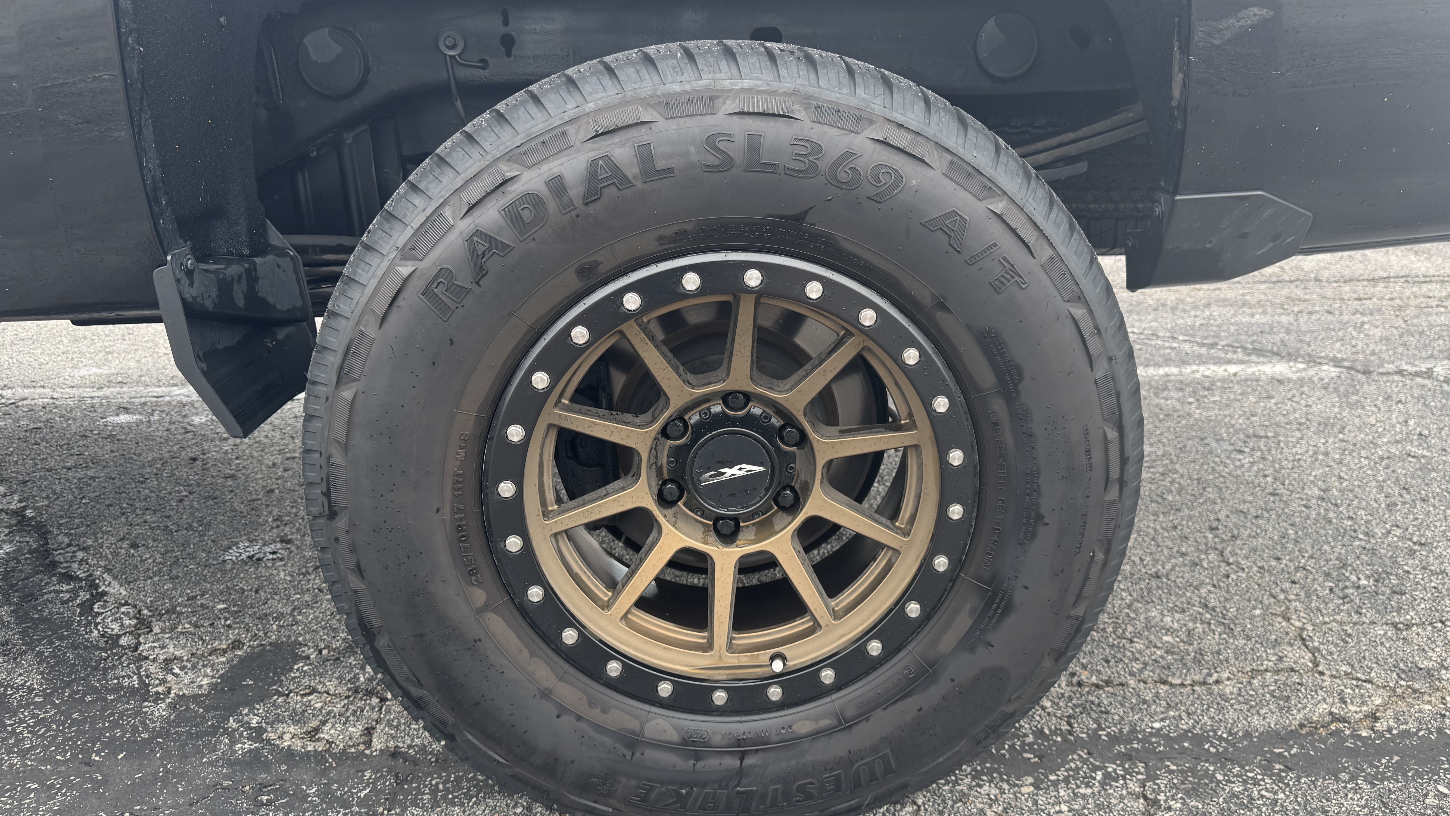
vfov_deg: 41.5
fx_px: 1077
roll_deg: +0.4
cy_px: 435
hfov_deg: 67.9
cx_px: 764
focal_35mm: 28
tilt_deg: -21.2
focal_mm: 6.76
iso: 80
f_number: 1.78
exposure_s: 1/414
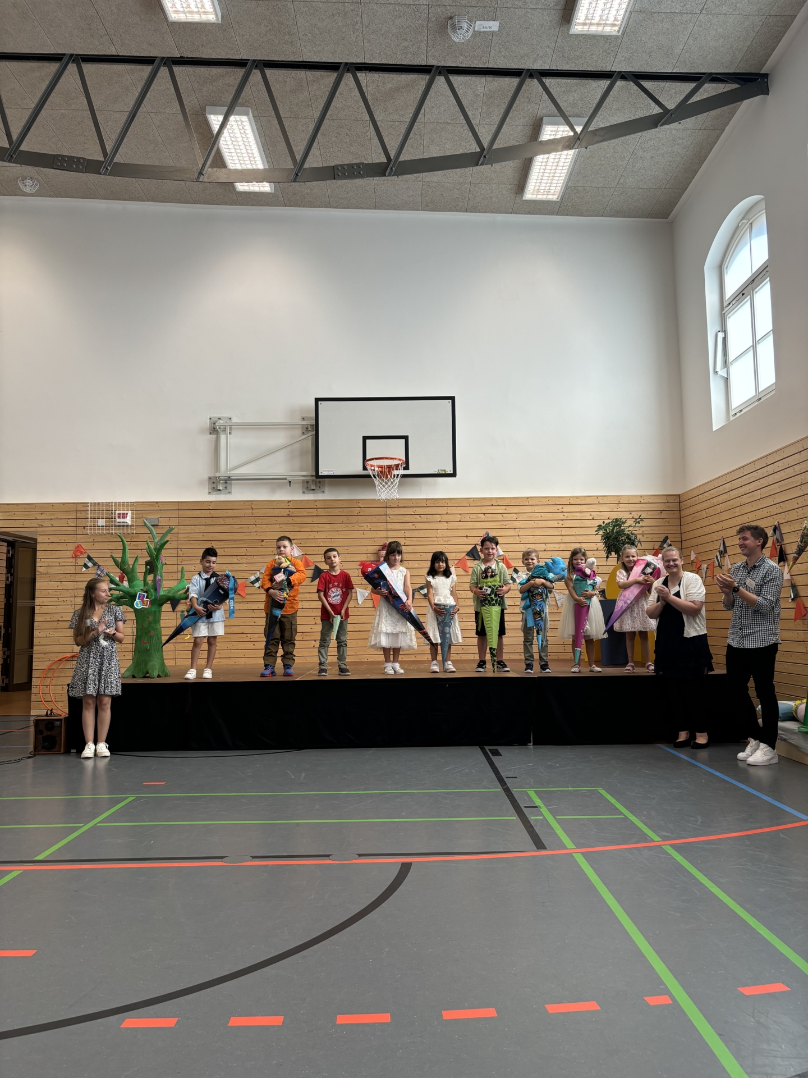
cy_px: 539
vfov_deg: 67.3
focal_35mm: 26
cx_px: 404
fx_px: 809
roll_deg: +0.3
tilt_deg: +6.3
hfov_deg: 53.1
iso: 80
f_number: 1.6
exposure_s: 1/111
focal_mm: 5.96
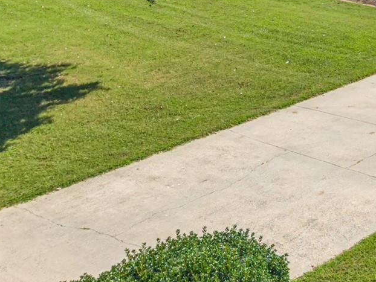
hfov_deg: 21.4
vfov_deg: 17.2
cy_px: -120
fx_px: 858
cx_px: 535
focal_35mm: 79
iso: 200
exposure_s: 1/125
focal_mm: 8.67
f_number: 1.8
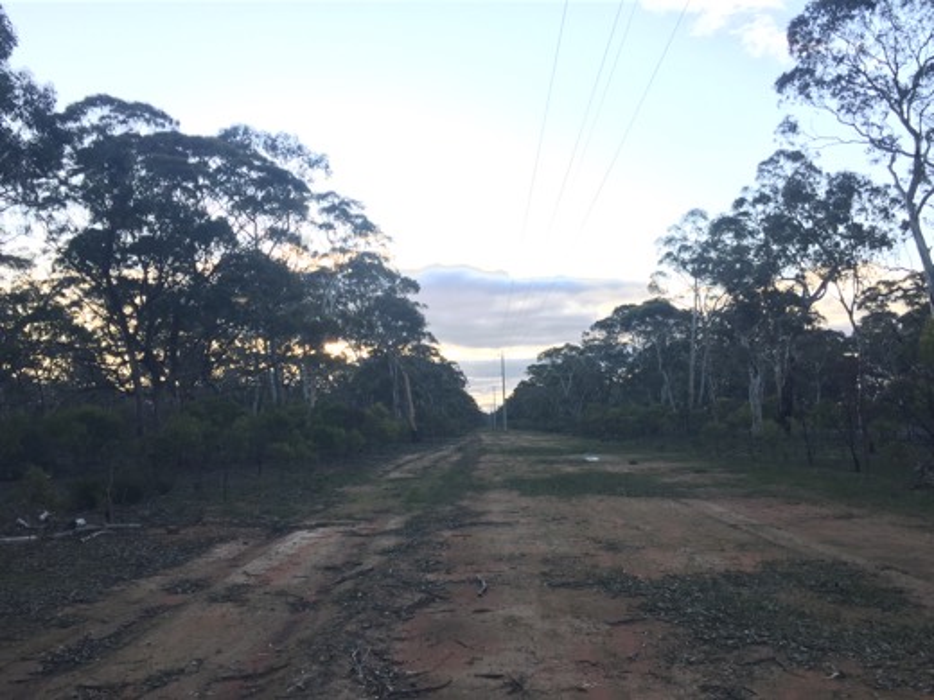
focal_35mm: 29
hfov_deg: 61.7
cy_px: 350
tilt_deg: +5.2
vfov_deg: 48.2
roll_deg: +1.8
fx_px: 782
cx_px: 467
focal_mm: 4.15
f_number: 2.2
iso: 32
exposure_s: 1/129
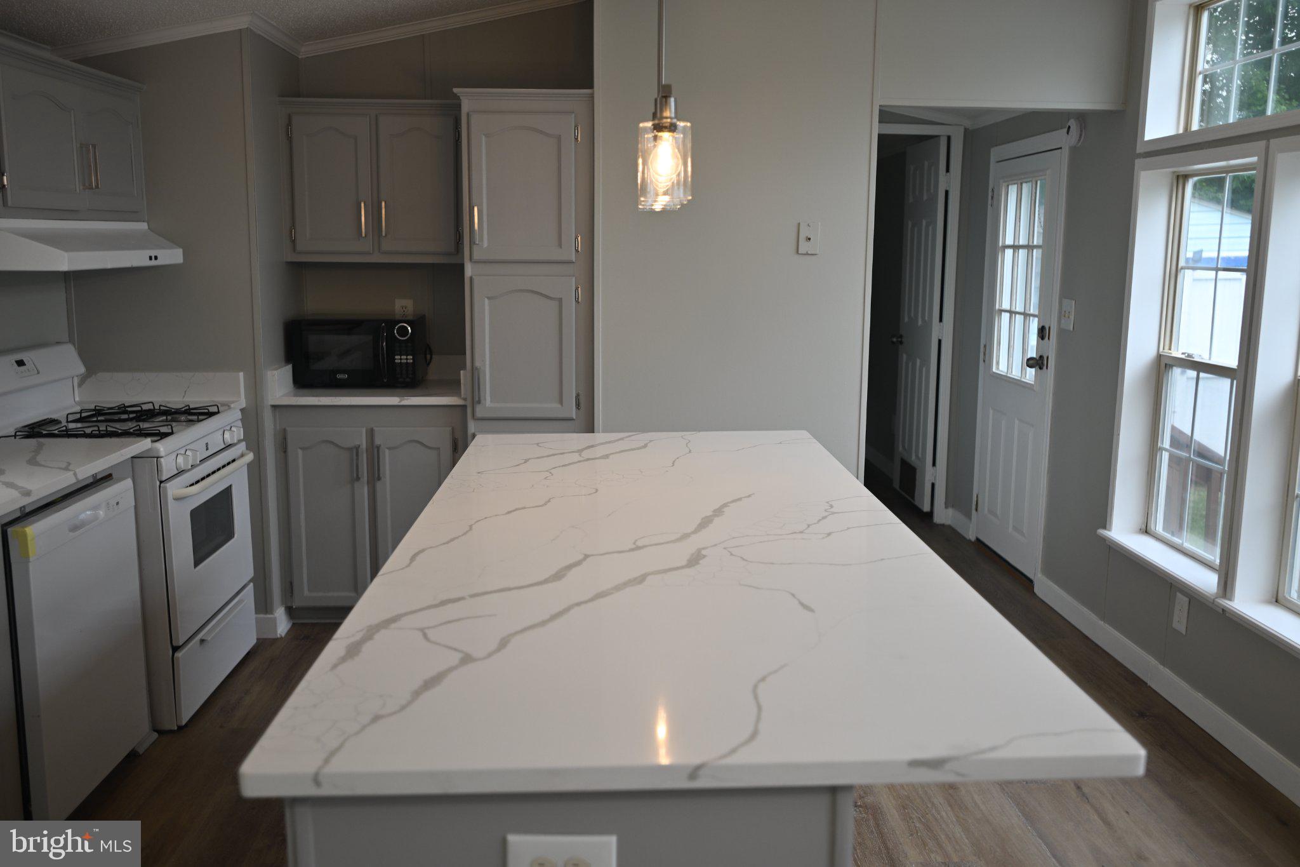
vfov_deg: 41.1
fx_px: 1155
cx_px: 650
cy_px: 434
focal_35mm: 32
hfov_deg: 58.7
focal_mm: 32
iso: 160
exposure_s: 1/160
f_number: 2.8
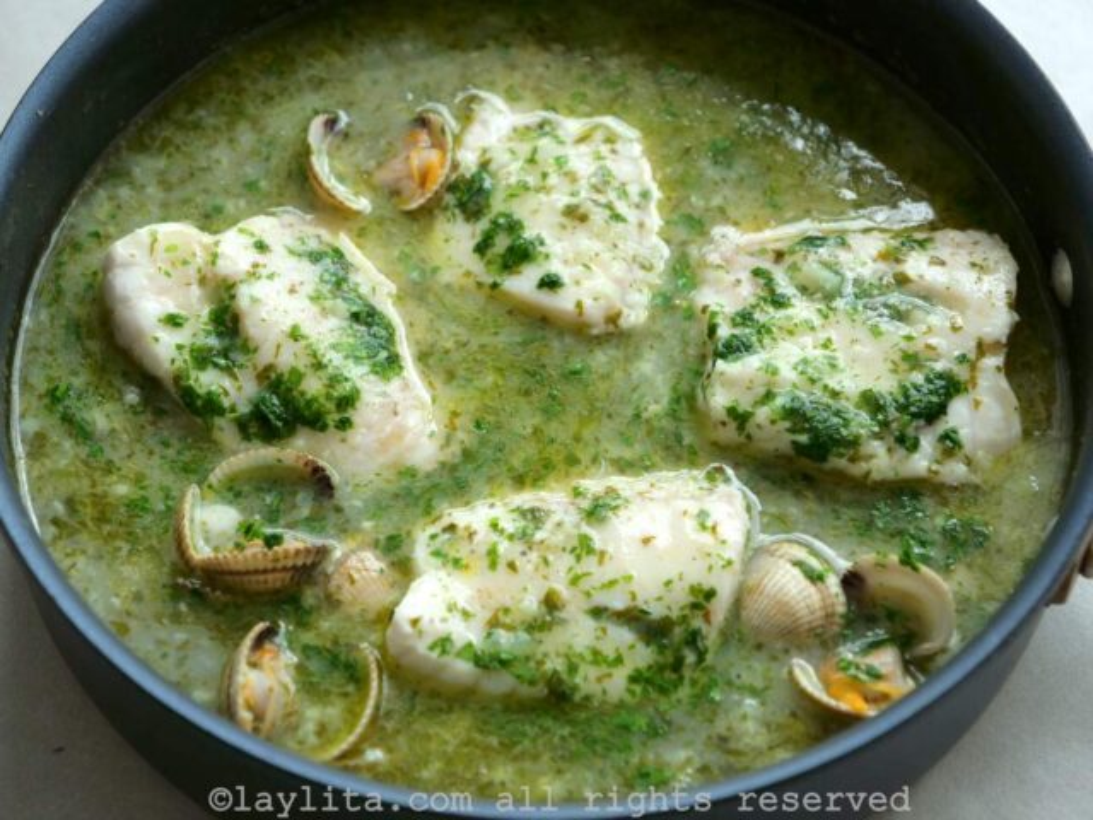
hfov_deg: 20.4
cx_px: 546
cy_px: 410
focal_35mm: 96
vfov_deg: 15.4
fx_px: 3031
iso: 200
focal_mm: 48
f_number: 3.9
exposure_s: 1/200
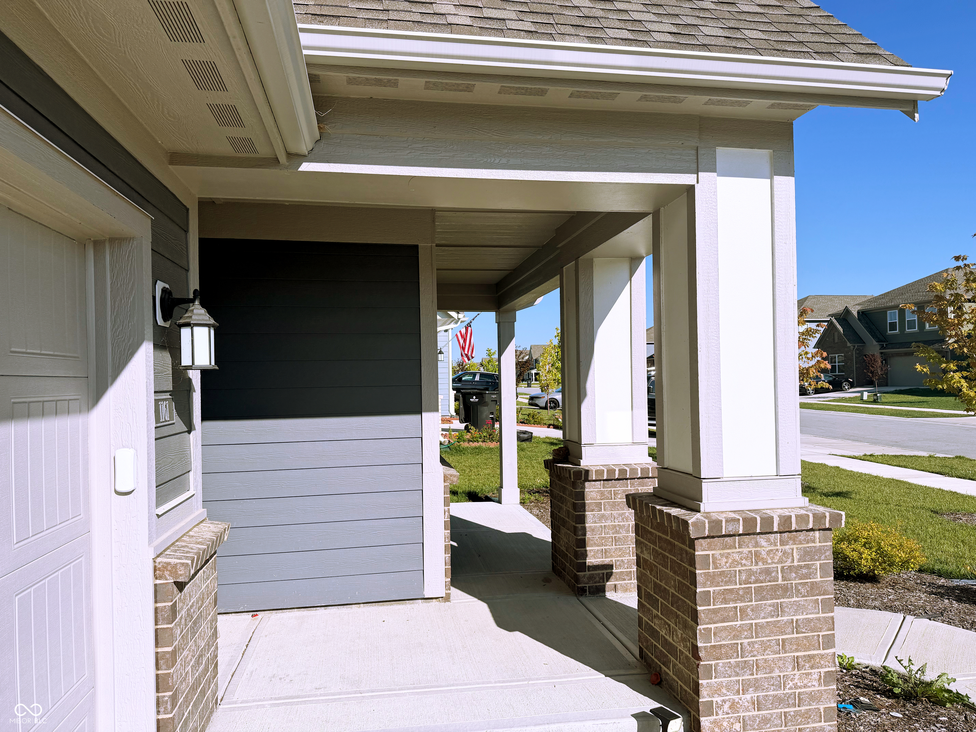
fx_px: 677
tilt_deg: +1.4
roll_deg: +1.1
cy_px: 366
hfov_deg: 71.6
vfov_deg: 56.8
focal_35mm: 24
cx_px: 488
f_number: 1.78
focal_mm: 6.76
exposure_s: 1/6711
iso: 80
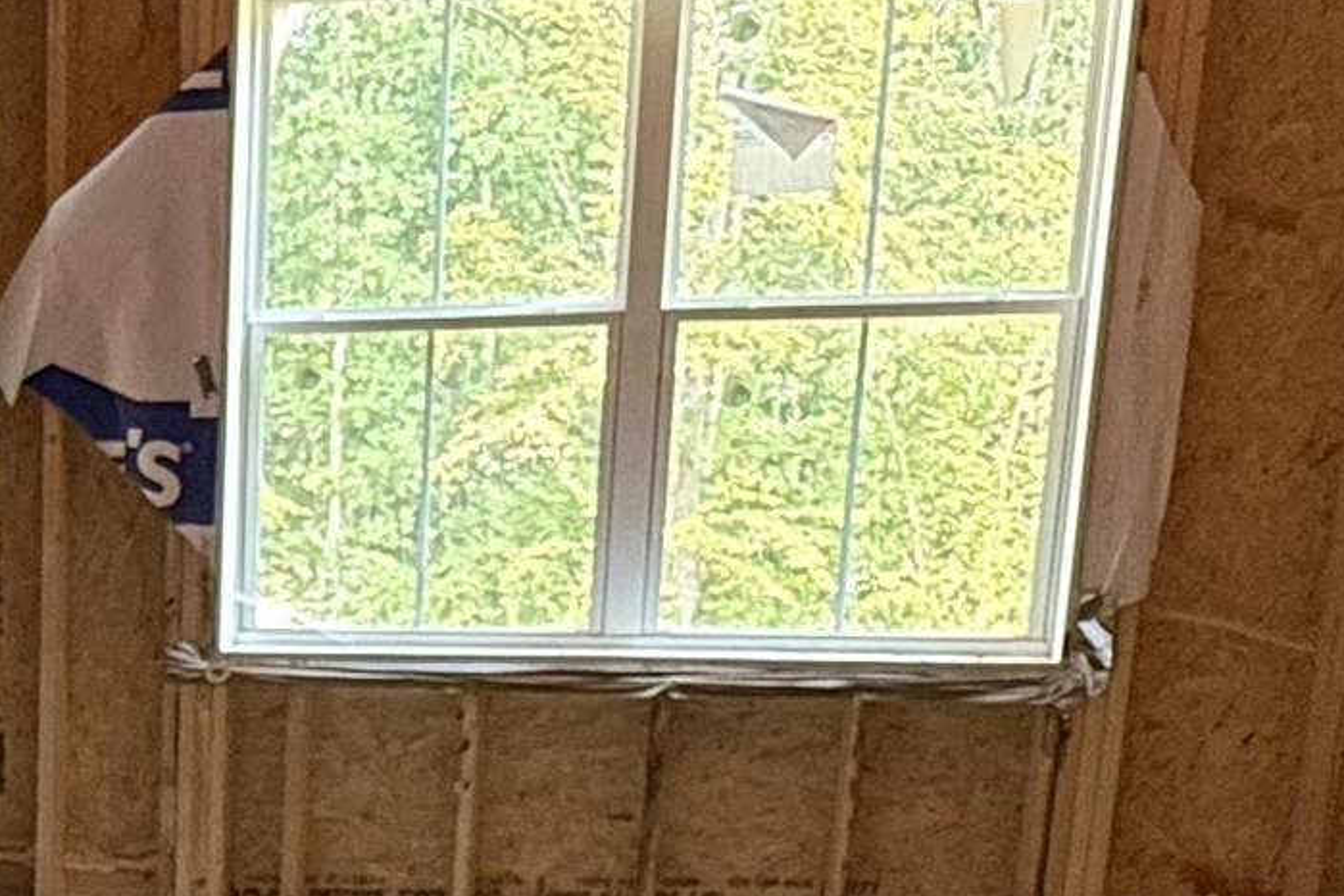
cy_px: 1040
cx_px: -140
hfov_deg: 28.5
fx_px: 2389
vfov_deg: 20.1
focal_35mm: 64
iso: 320
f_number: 2.2
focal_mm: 2.22
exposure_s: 1/65
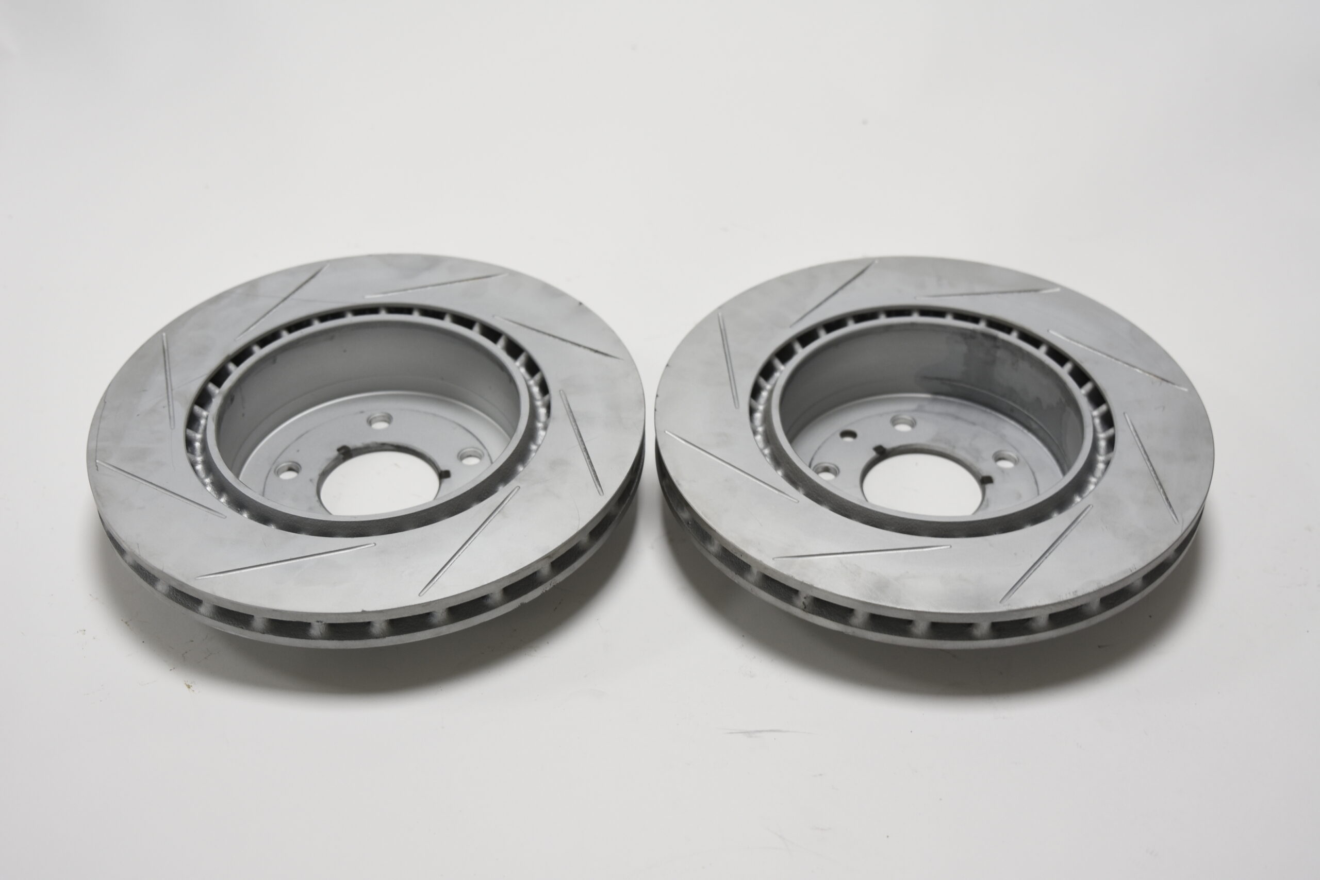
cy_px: 440
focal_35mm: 44
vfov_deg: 30.9
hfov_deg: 45.0
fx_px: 1595
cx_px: 660
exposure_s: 1/100
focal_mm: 29
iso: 320
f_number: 2.8
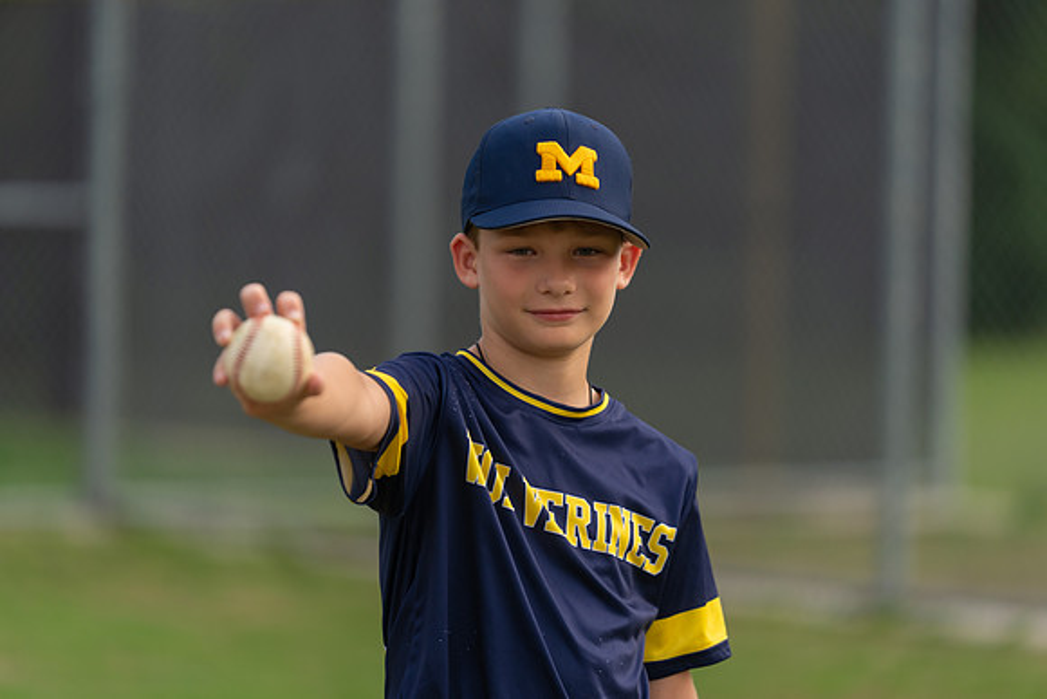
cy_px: 350
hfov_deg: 10.3
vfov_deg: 6.9
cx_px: 524
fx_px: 5818
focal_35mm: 200
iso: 160
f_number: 2.8
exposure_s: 1/320
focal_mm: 200
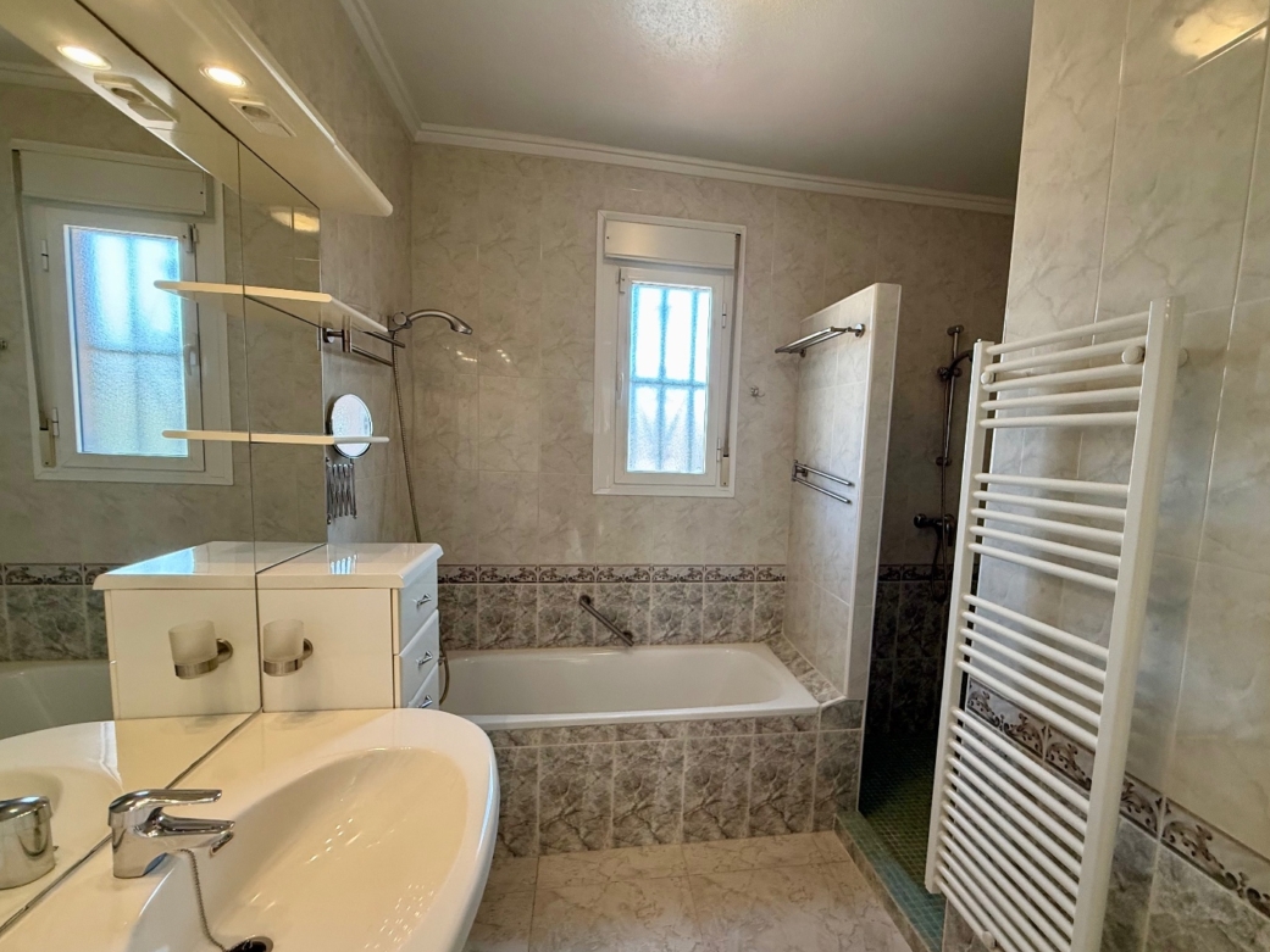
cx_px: 692
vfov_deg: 78.0
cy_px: 508
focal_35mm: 16
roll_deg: -2.9
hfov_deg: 94.2
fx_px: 587
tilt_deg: -5.7
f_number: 2.2
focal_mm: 2.22
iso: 200
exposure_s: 1/100
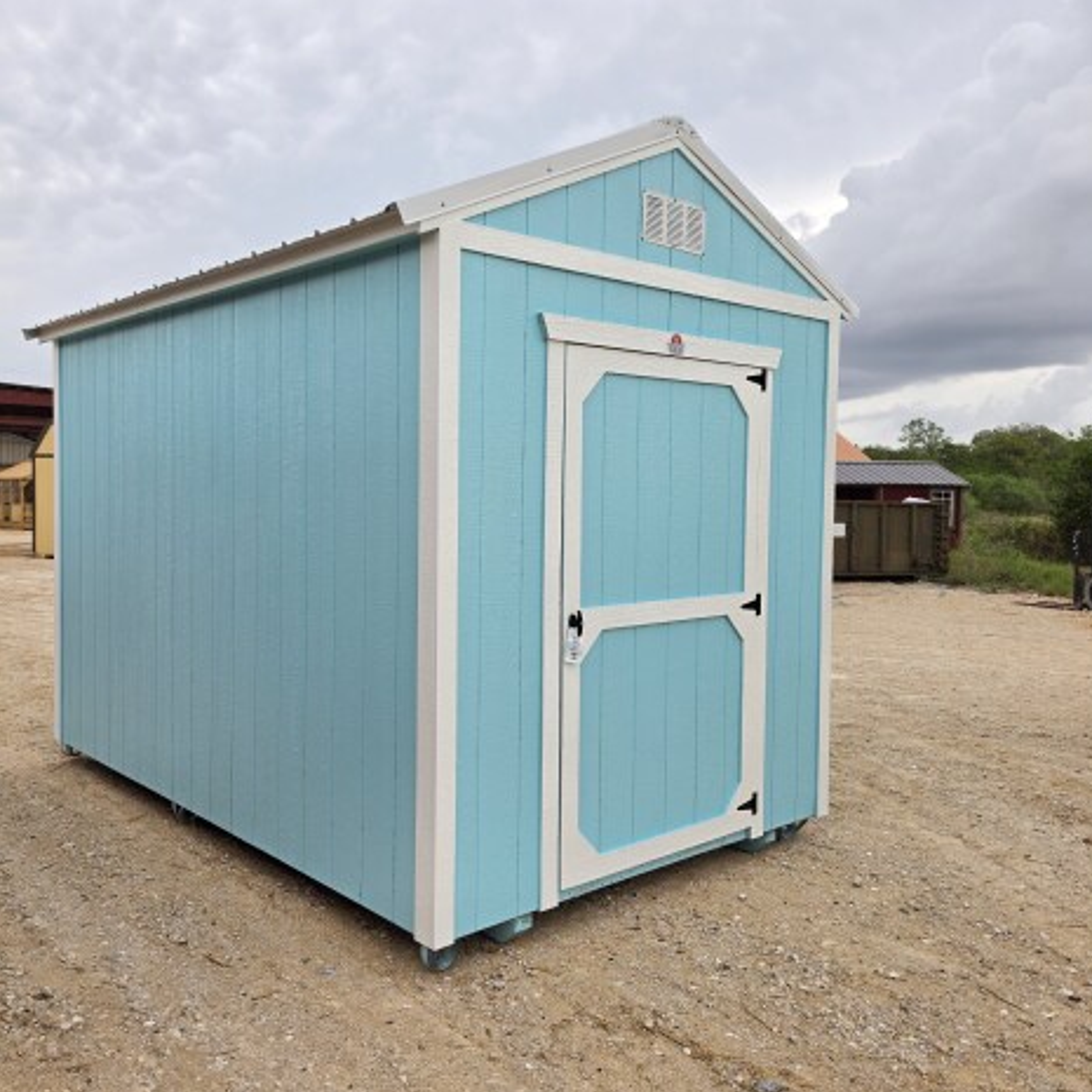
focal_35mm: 28
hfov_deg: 56.9
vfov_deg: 57.3
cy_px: 535
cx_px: 449
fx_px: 999
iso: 20
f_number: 1.4
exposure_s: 1/359
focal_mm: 6.5
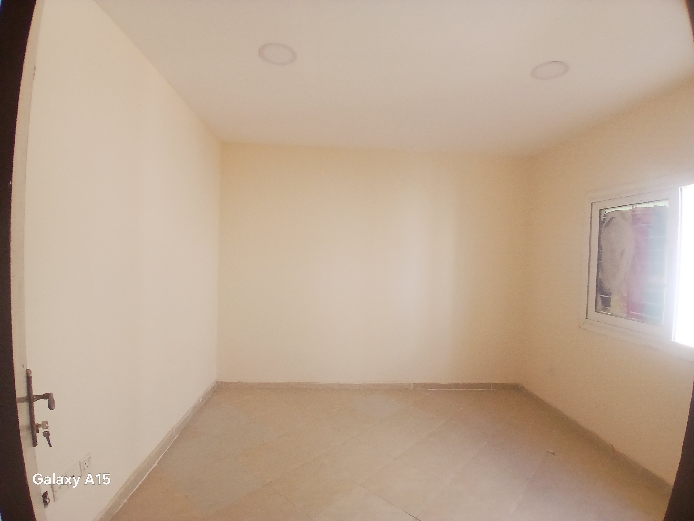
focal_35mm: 17
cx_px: 347
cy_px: 260
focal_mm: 1.4
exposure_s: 1/50
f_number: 2.2
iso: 80
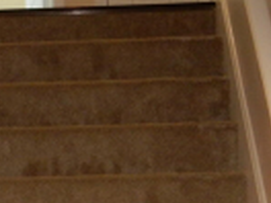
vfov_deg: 8.8
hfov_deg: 12.8
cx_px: 5
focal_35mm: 152
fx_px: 1190
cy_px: 486
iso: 200
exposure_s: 1/30
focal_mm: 5.4
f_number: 4
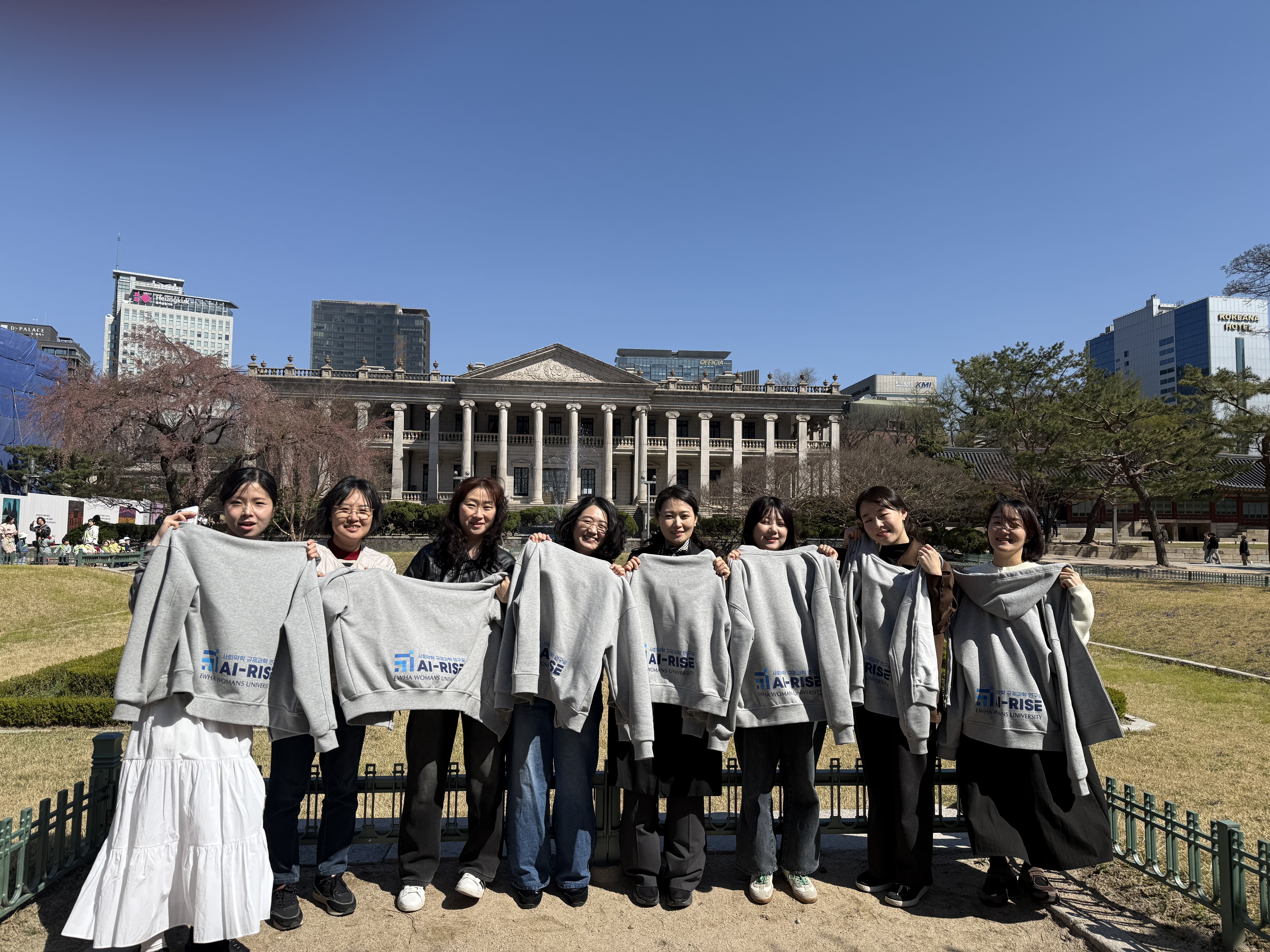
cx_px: 635
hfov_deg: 71.6
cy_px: 476
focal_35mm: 24
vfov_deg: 56.8
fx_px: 881
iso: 100
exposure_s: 1/5319
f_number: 1.78
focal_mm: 6.76
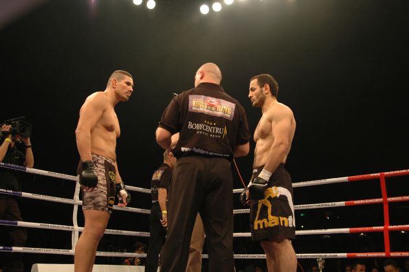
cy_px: 136
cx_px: 204
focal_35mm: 42
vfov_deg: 31.8
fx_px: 477
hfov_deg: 46.4
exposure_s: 1/500
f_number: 2.8
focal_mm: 28
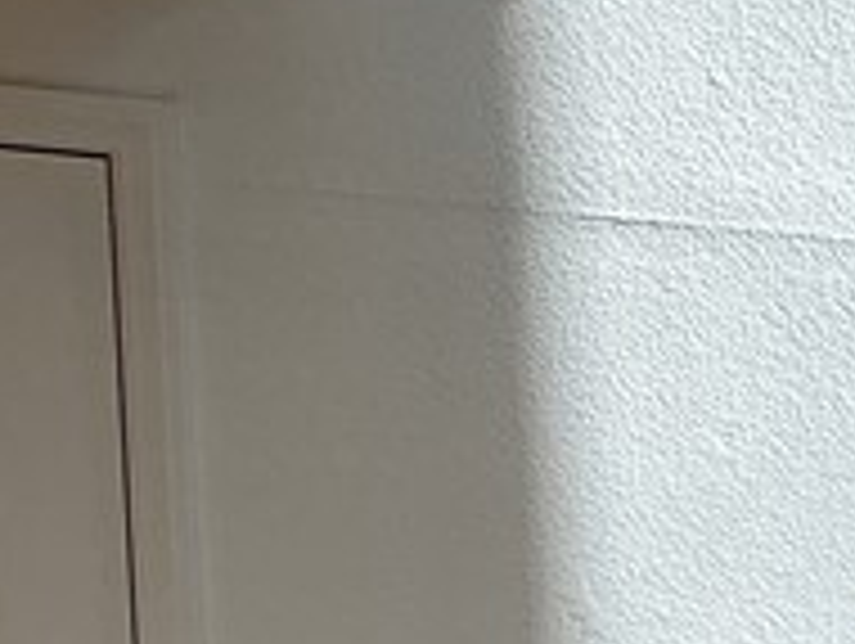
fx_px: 3858
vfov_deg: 8.9
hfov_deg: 10.6
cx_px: 2142
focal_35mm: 156
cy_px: 1378
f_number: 1.8
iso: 32
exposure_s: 1/120
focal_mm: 3
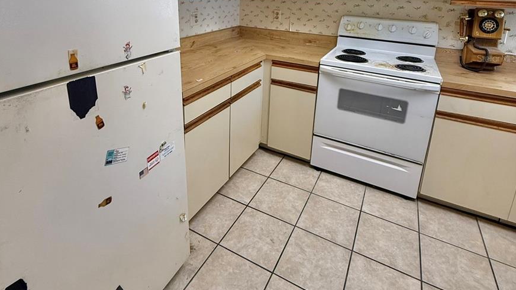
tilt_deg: -13.2
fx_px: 287
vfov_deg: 50.3
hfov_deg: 83.8
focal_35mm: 21
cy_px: 58
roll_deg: -1.7
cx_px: 253
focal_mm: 2.22
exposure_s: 1/120
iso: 200
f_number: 2.2
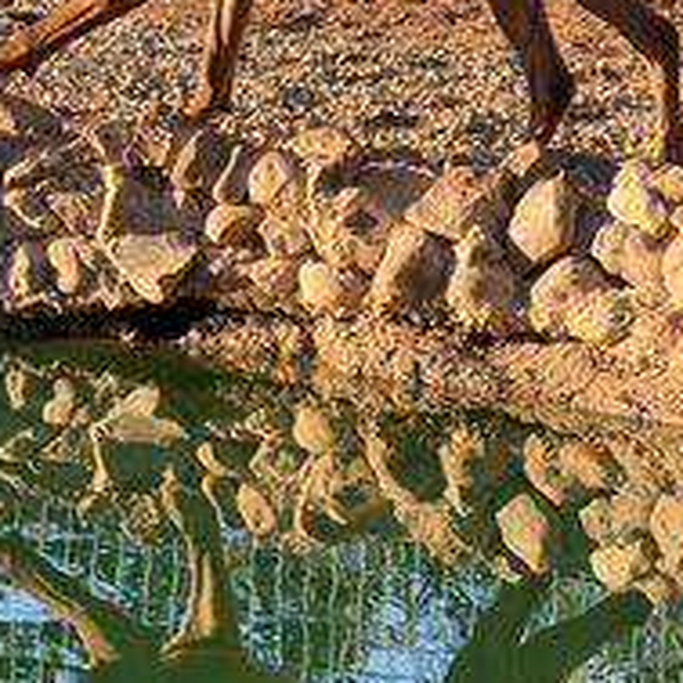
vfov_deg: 6.2
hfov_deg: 6.2
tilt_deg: -8.7
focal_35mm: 281
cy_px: 336
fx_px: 6273
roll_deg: -2.2
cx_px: 136
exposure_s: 1/306
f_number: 2.8
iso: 64
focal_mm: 15.66
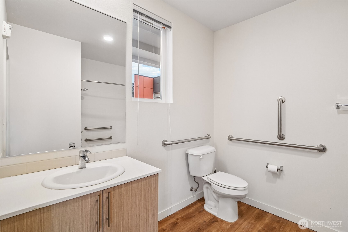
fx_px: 155
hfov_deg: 96.7
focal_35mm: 16
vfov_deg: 73.7
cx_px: 174
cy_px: 116
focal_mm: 16
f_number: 8
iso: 1600
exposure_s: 1/50
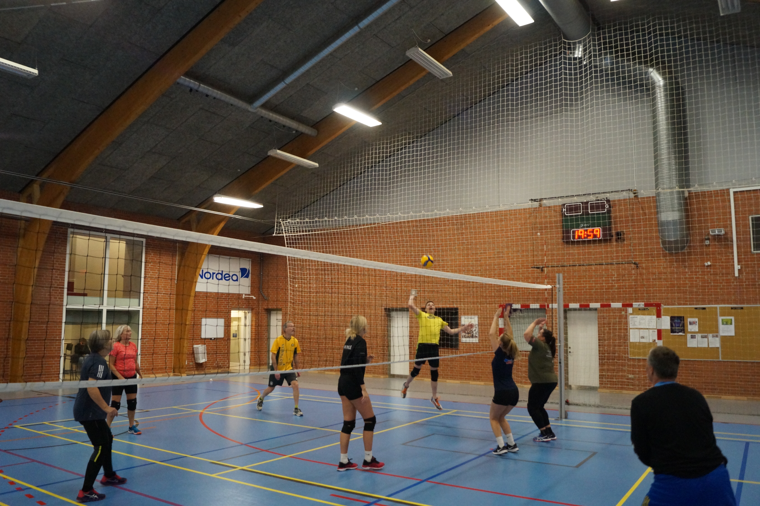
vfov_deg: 47.9
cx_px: 380
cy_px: 253
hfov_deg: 67.4
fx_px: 570
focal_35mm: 27
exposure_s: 1/160
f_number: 3.5
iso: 2500
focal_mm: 18
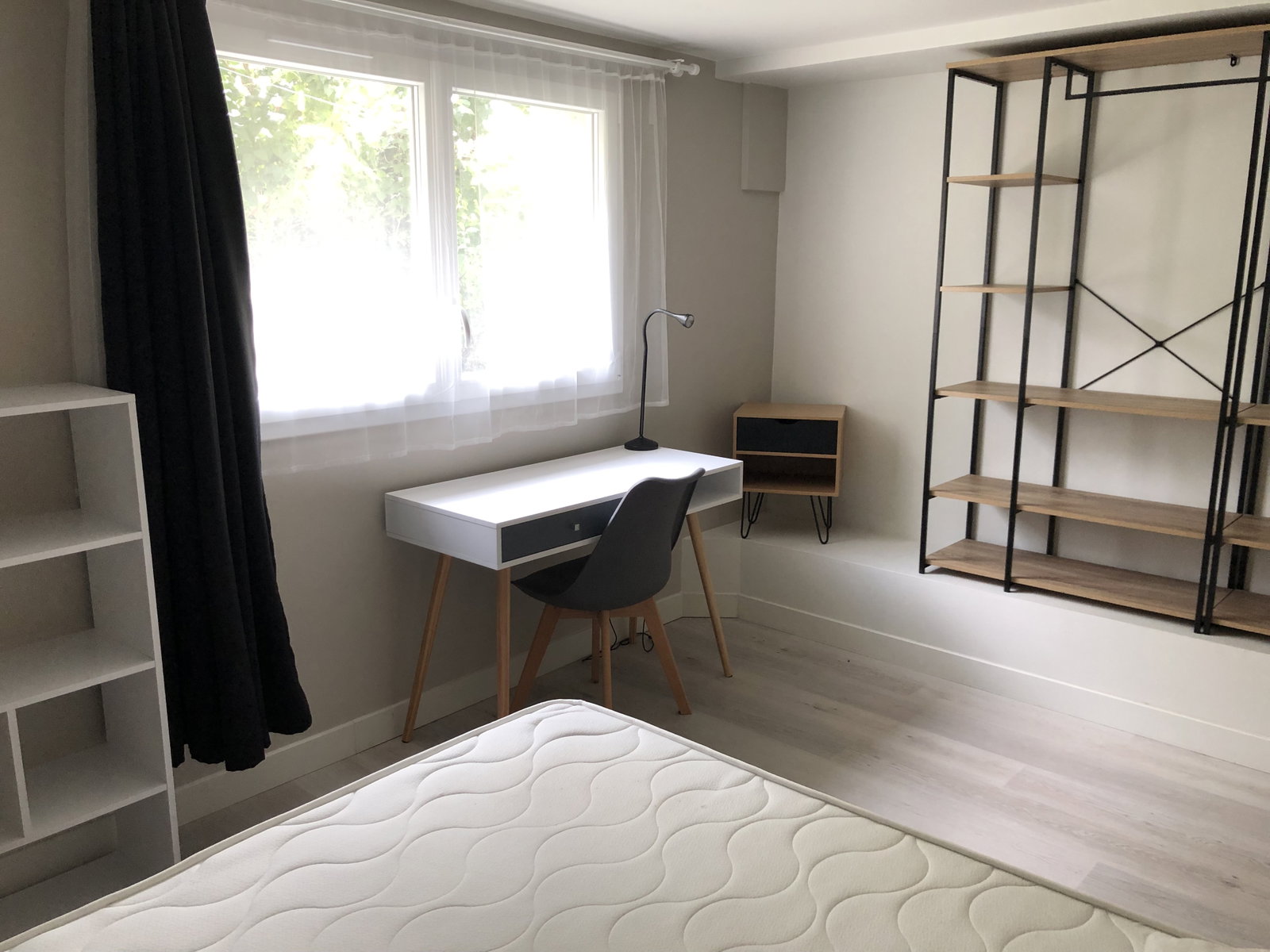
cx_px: 635
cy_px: 476
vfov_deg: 49.7
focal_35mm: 28
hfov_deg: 63.4
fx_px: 1027
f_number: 1.8
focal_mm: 4
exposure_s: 1/30
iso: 32
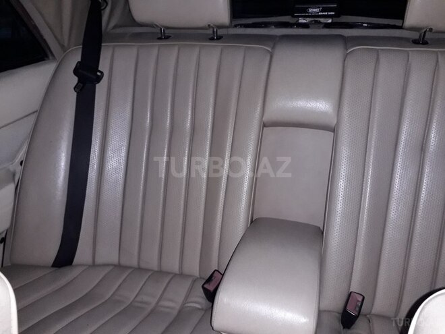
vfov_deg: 51.4
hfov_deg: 65.3
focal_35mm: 27
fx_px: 347
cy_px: 167
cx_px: 222
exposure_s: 1/50
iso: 125
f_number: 1.9
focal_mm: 3.6
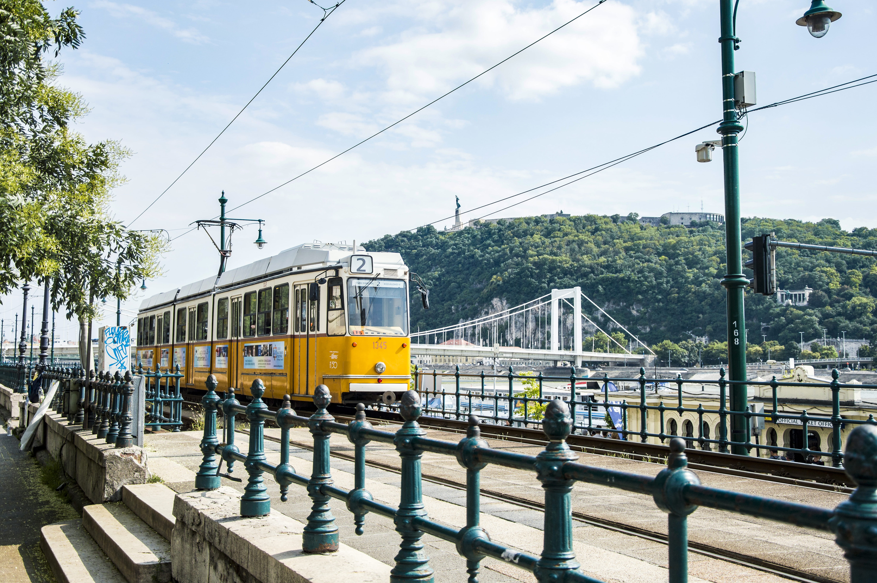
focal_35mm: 42
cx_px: 438
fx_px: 1022
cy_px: 292
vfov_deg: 31.8
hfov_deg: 46.4
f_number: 4
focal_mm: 28
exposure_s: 1/1250
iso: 100
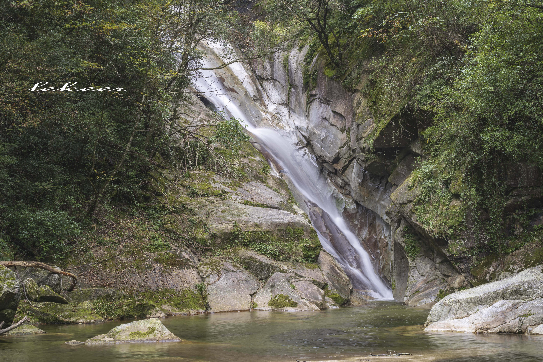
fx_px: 754
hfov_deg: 39.6
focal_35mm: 50
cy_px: 181
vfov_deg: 27.0
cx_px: 272
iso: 50
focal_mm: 50
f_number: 9
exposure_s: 1/2.5
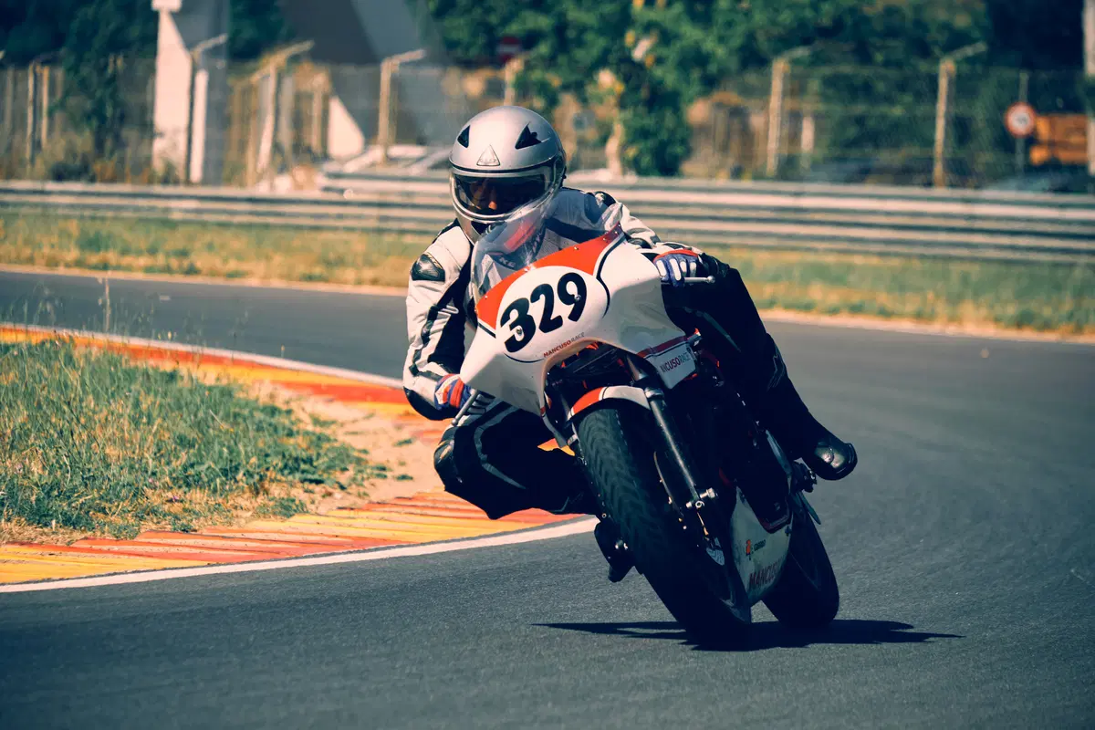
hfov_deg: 6.9
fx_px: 9124
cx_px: 548
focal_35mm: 300
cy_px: 365
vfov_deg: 4.6
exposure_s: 1/1250
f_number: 5.6
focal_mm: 200
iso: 200
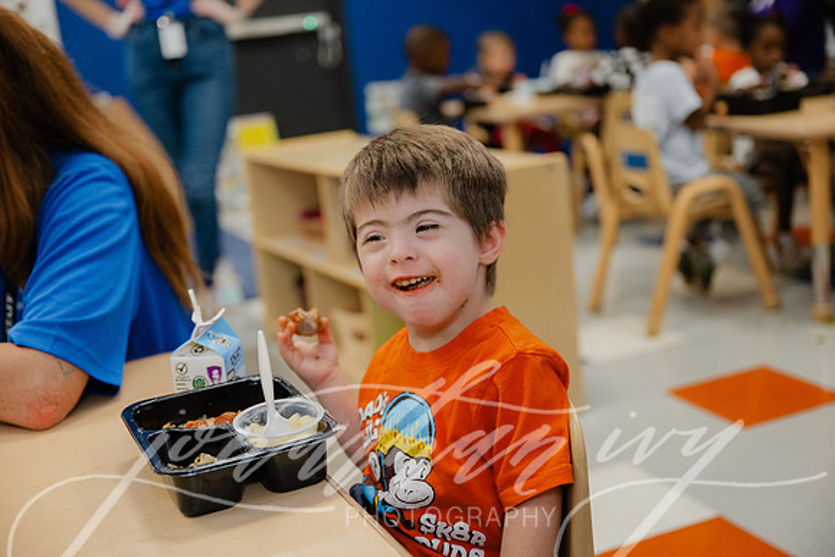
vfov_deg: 29.3
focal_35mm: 46
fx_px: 1067
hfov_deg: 42.7
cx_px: 418
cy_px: 278
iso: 1600
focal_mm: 46
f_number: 2.8
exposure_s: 1/200
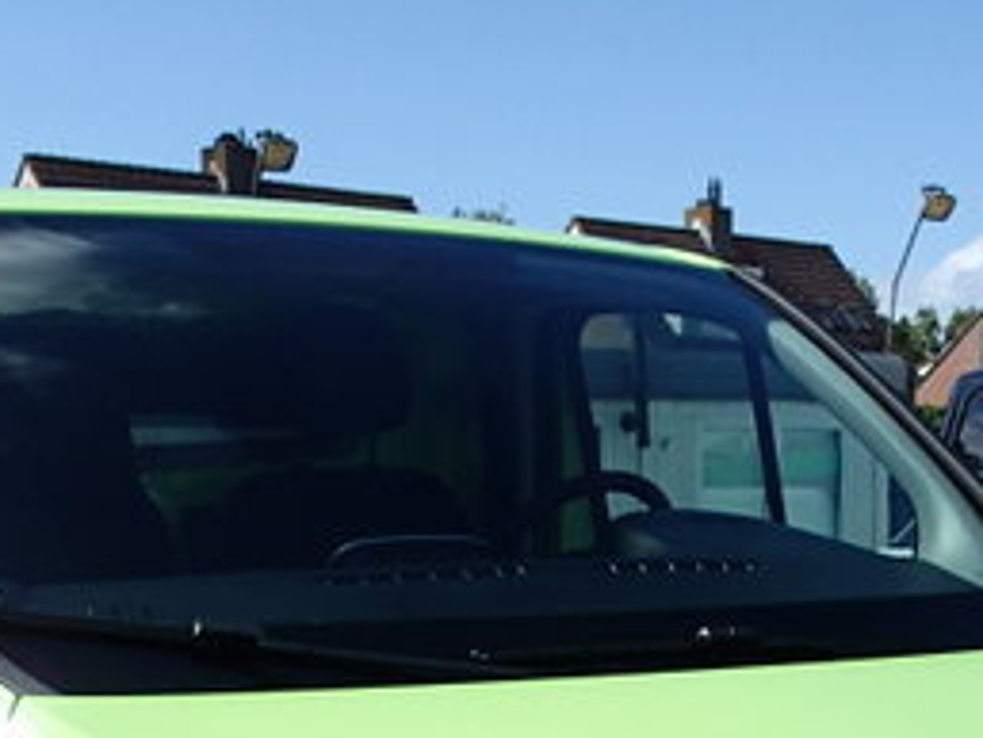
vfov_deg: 18.2
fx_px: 2102
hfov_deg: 26.3
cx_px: 482
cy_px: 1032
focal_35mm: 74
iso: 100
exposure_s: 1/250
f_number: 8
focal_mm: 4.5
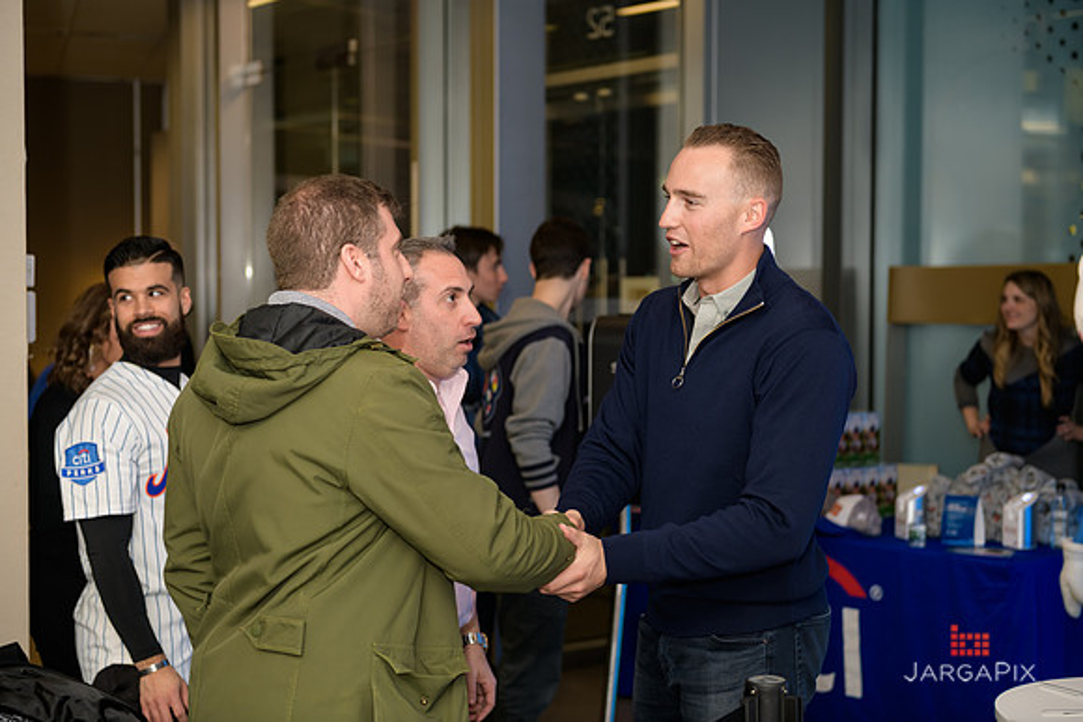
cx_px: 542
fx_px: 1745
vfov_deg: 23.4
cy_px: 361
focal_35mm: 58
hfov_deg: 34.5
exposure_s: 1/125
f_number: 3.2
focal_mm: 58
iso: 400
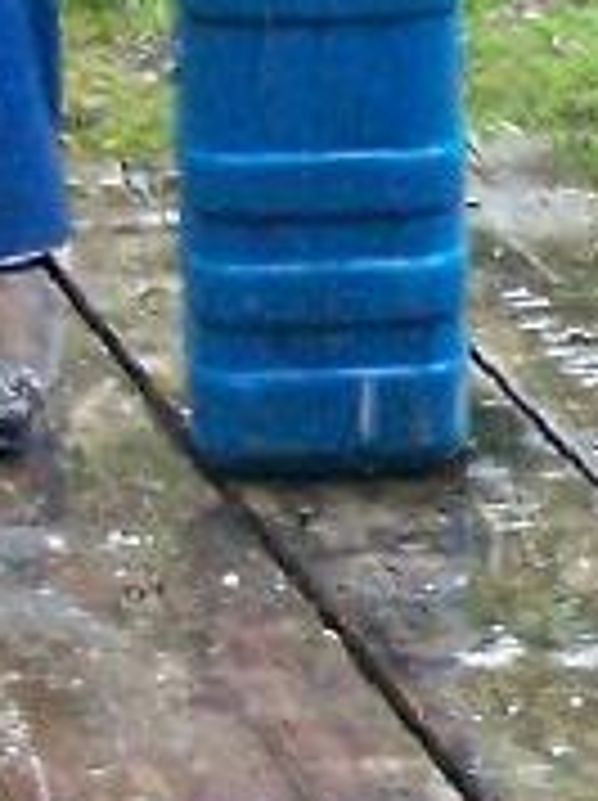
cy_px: 623
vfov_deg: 6.8
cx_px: 1129
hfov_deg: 5.0
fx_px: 6742
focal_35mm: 292
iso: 400
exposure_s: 1/200
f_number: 2.8
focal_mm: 6.3
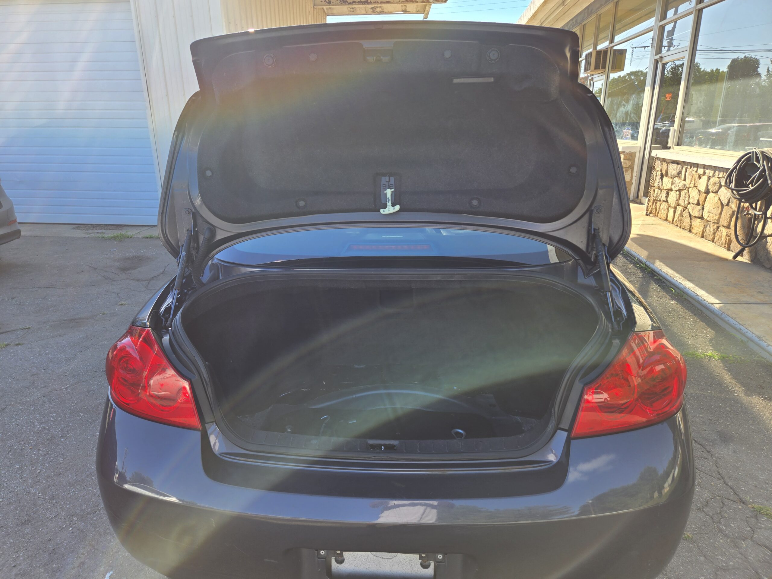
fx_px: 513
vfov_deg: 58.9
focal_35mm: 23
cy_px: 290
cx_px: 386
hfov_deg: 73.9
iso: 25
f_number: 1.8
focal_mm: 5.4
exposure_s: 1/462
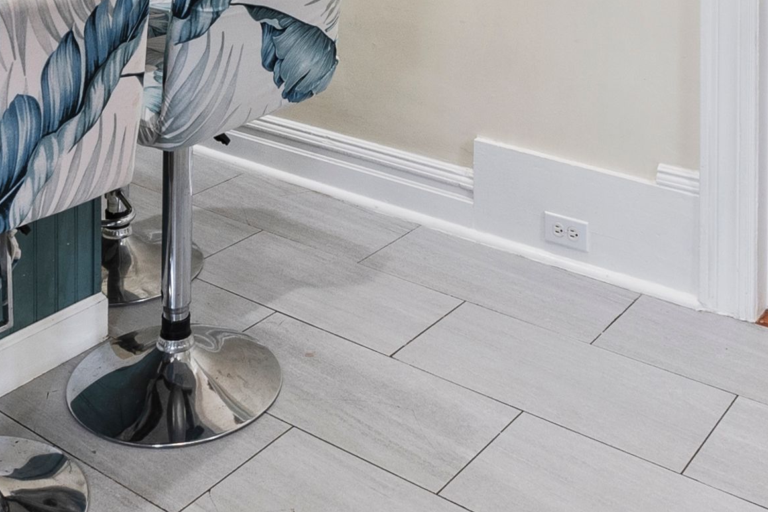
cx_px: 332
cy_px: -184
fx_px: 1088
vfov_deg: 23.0
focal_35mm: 51
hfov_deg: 38.8
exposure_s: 1
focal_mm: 10
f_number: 9
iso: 200
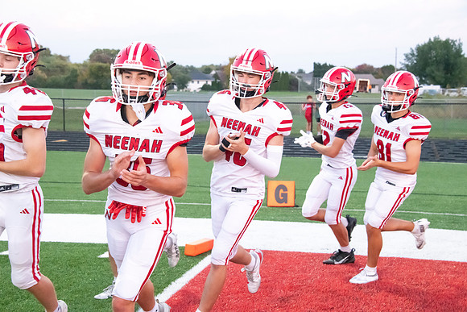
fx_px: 882
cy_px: 156
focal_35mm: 68
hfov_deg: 29.6
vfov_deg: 20.0
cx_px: 234
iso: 10000
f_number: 7.1
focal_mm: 68
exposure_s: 1/640
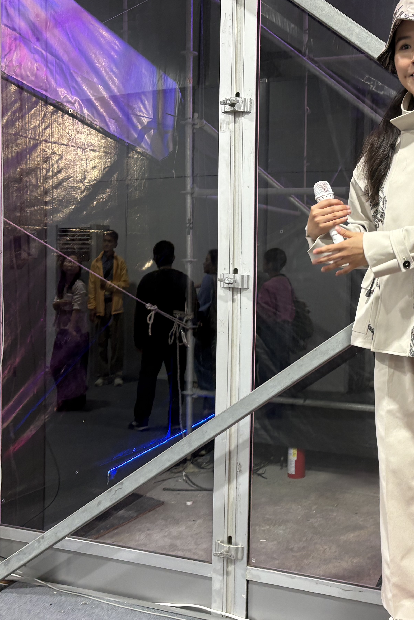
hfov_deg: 30.4
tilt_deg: -2.9
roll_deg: -0.8
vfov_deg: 45.4
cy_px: 310
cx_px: 338
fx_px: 742
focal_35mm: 43
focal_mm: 5.96
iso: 80
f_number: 1.6
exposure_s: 1/60
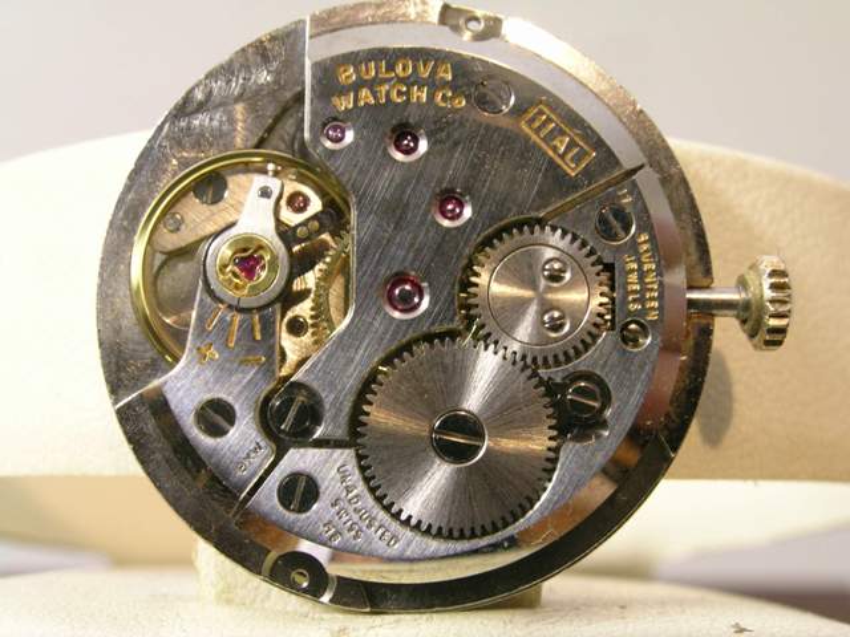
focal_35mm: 50
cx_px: 425
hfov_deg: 38.2
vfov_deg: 29.1
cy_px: 318
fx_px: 1228
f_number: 6.1
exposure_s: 1/3.7
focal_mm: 10.3
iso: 171
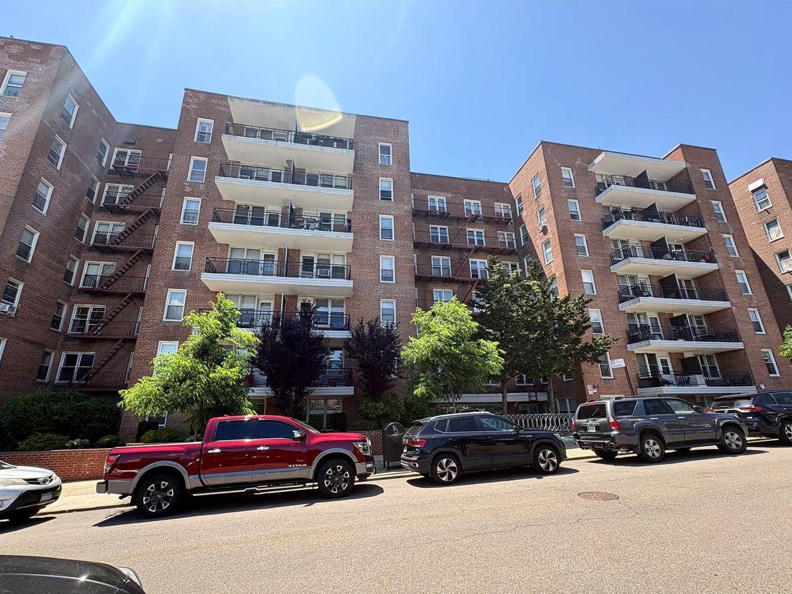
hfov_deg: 98.2
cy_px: 318
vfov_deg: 81.6
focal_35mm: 15
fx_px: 343
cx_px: 387
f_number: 2.2
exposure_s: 1/373
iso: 40
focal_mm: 2.22
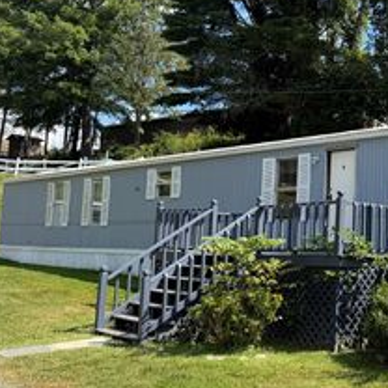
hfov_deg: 30.7
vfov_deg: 33.4
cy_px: 173
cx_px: 399
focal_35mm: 51
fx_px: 647
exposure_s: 1/1812
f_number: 1.78
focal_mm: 6.76
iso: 80
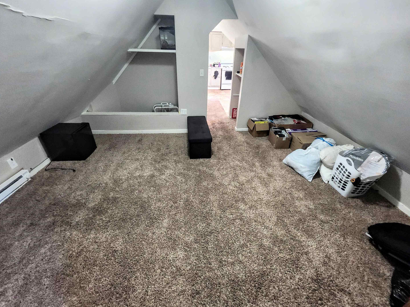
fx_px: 166
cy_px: 156
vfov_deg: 85.7
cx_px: 213
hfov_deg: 102.0
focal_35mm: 14
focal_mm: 1.74
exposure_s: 1/24
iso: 800
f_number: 2.2
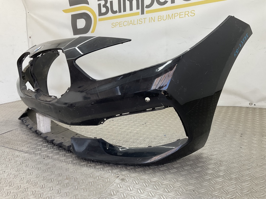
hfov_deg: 61.7
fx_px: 223
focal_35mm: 29
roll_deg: +3.9
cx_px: 133
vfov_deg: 48.2
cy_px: 100
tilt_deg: -14.0
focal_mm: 3
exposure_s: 1/100
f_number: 1.8
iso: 20
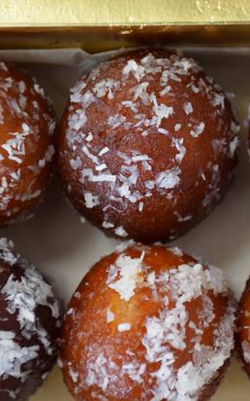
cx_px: 231
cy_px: 200
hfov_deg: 7.6
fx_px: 1884
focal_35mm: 173
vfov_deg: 12.1
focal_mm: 75
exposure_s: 1/60
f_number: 5
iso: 1400
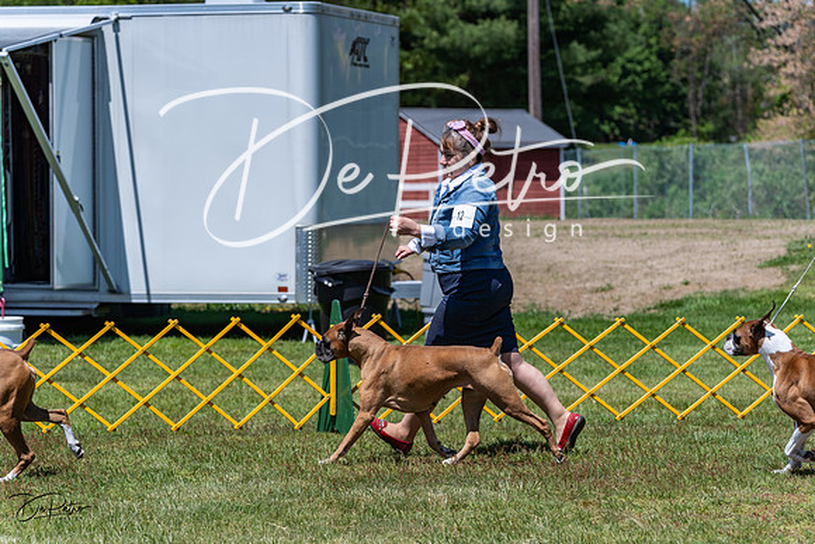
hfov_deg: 14.7
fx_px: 3170
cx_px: 408
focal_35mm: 140
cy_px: 272
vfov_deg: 9.8
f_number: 6.3
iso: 250
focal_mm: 140
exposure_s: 1/1600
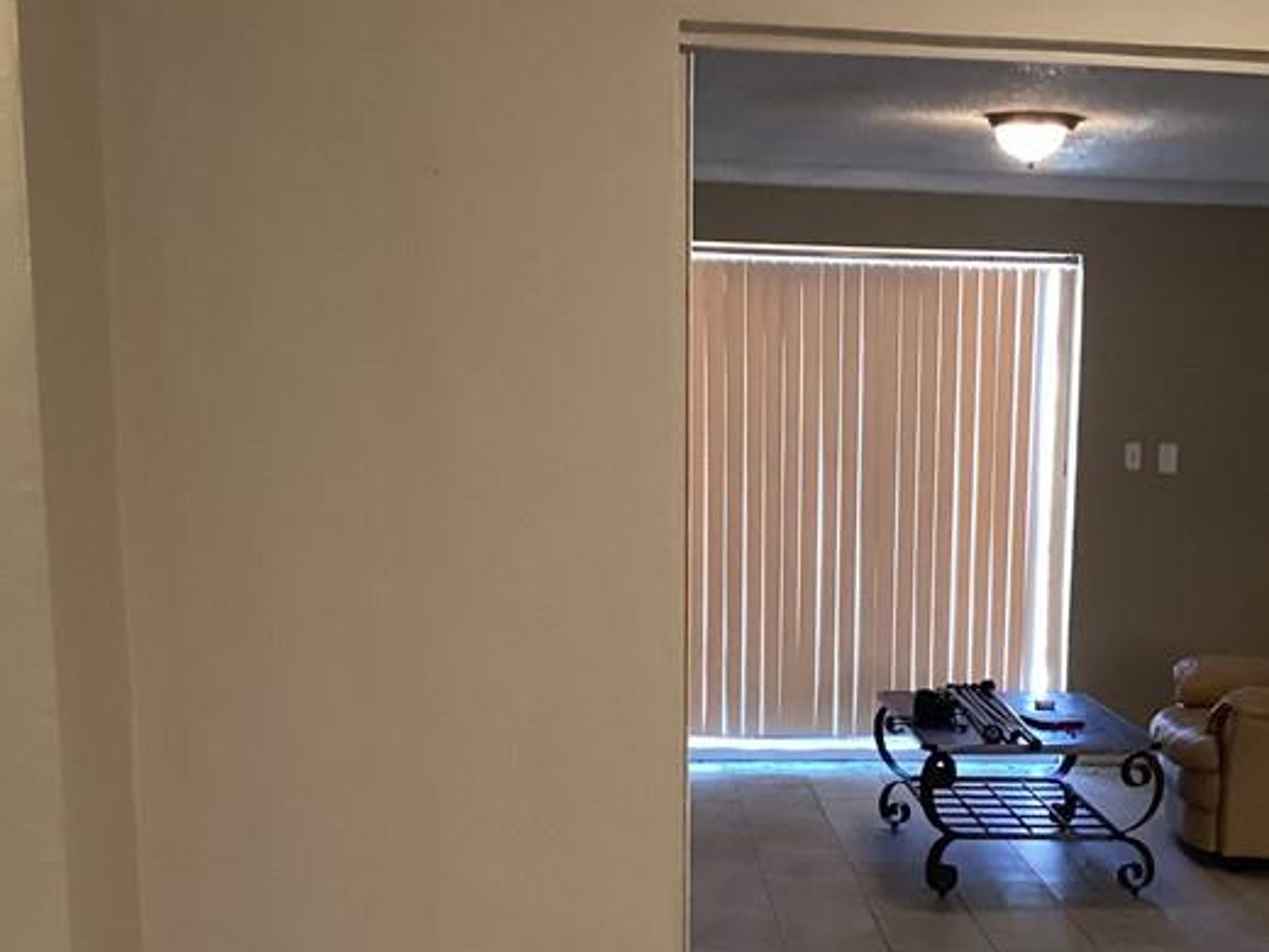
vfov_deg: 23.3
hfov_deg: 31.3
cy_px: 881
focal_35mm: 61
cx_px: 910
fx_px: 2236
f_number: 2.4
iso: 250
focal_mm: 3.3
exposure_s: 1/40
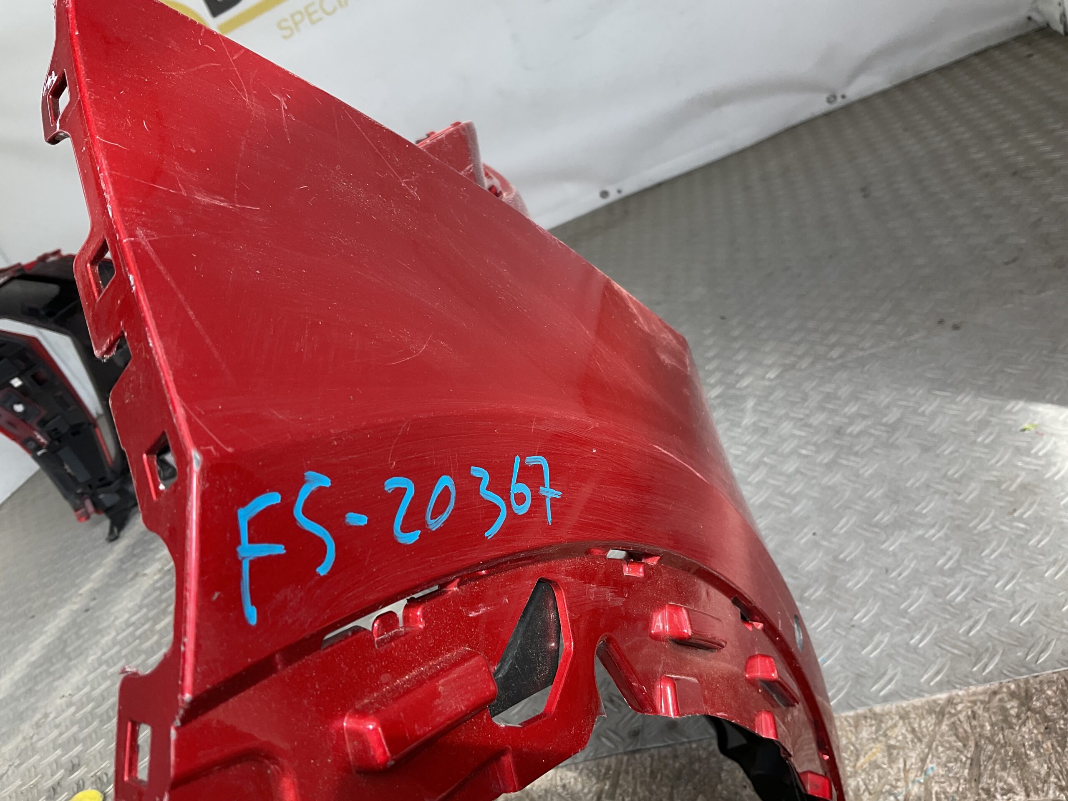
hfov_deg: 61.7
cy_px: 400
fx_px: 895
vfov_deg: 48.2
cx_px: 534
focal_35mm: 29
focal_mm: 3
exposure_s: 1/260
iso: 16
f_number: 1.8
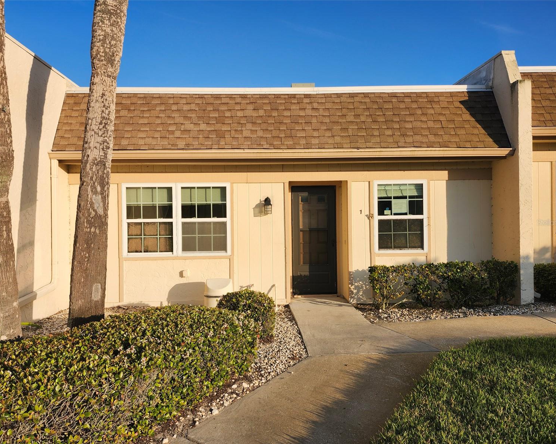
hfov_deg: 70.3
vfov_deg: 58.8
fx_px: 395
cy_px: 222
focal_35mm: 24
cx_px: 275
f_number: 1.8
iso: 25
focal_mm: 5.54
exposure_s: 1/1242
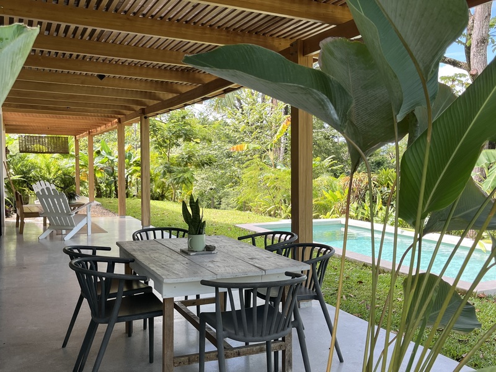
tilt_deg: -2.8
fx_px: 373
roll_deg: +1.7
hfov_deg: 67.3
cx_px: 248
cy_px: 186
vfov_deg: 53.1
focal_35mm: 26
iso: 50
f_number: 1.6
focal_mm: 5.1
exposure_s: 1/437
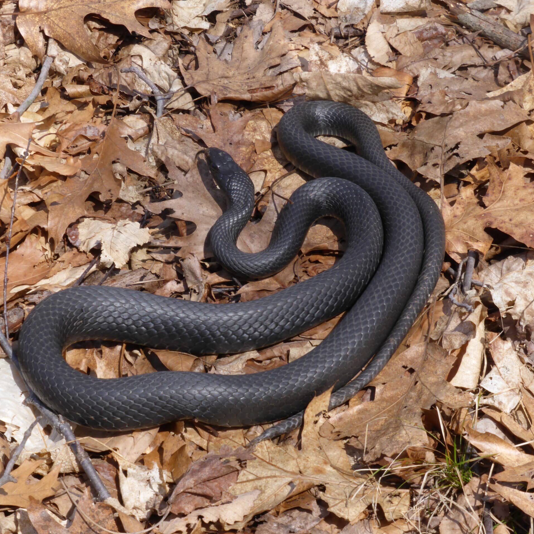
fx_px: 2513
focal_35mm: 144
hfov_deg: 12.1
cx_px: 187
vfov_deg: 12.1
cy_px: 267
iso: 100
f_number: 8
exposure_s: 1/80
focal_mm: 21.8
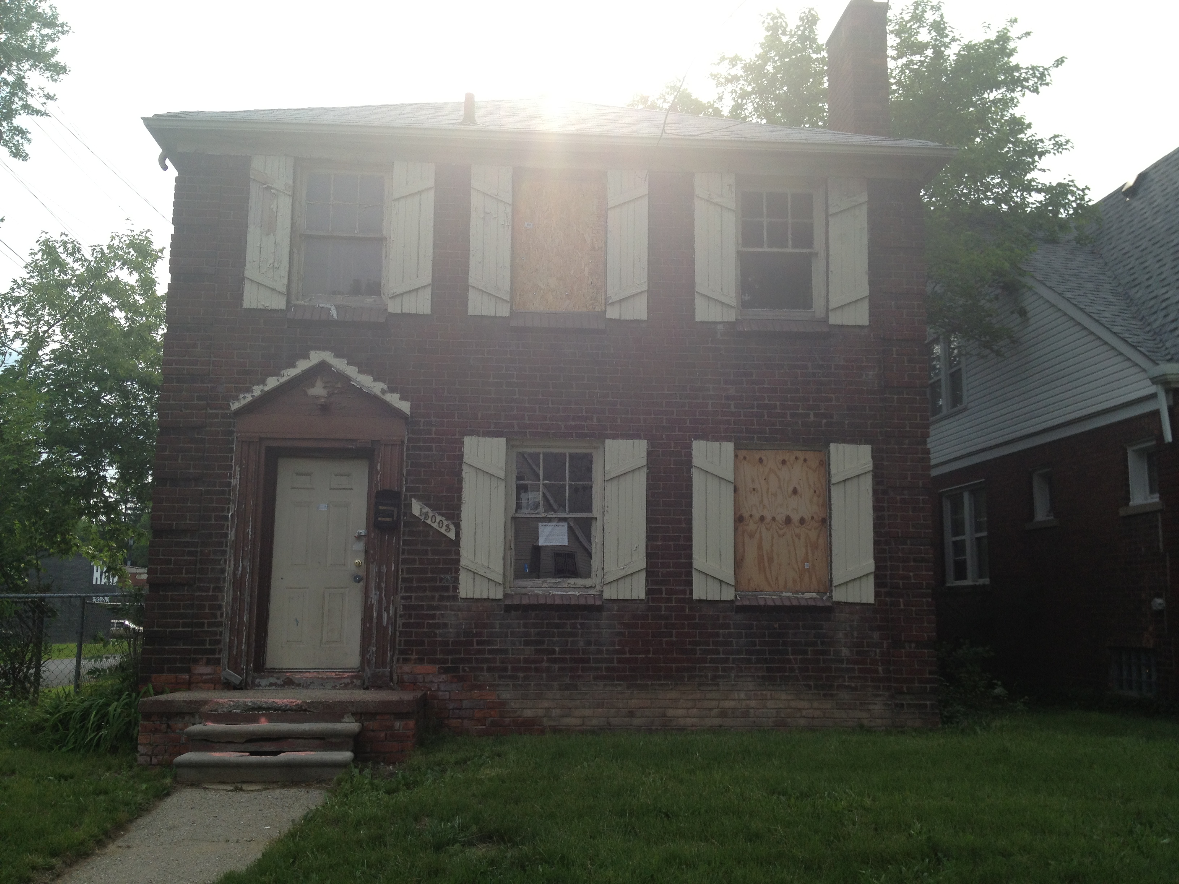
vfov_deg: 40.7
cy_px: 442
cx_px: 590
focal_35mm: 35
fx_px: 1192
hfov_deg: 52.6
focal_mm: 4.28
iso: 50
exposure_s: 1/968
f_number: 2.4
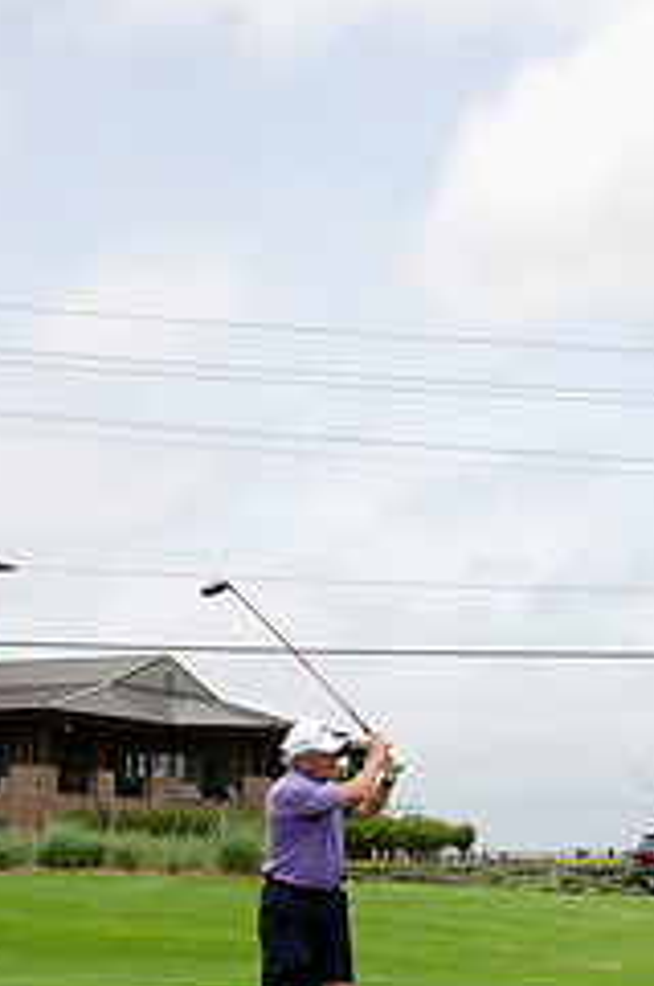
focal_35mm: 70
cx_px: 511
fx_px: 1913
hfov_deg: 19.2
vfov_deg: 28.7
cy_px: 651
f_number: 13
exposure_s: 1/500
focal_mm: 25
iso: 400
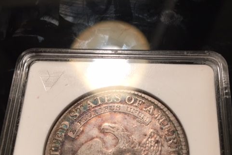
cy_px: 114
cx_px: 131
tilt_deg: -68.1
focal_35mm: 40
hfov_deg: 48.3
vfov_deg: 32.8
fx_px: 258
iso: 25
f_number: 2.2
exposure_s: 1/15
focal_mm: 4.15
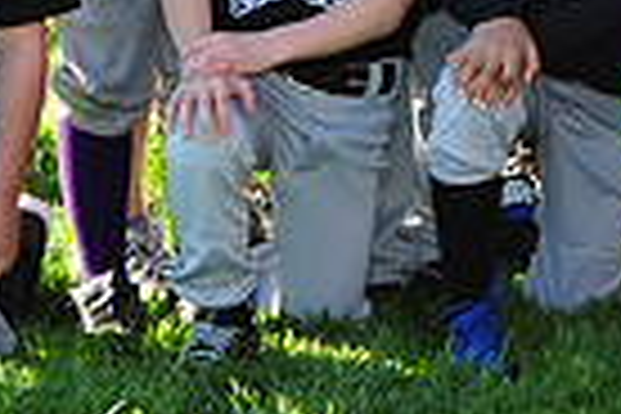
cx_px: 626
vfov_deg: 4.0
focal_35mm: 336
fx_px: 5796
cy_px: -400
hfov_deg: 6.1
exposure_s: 1/100
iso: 200
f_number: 8
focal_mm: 80
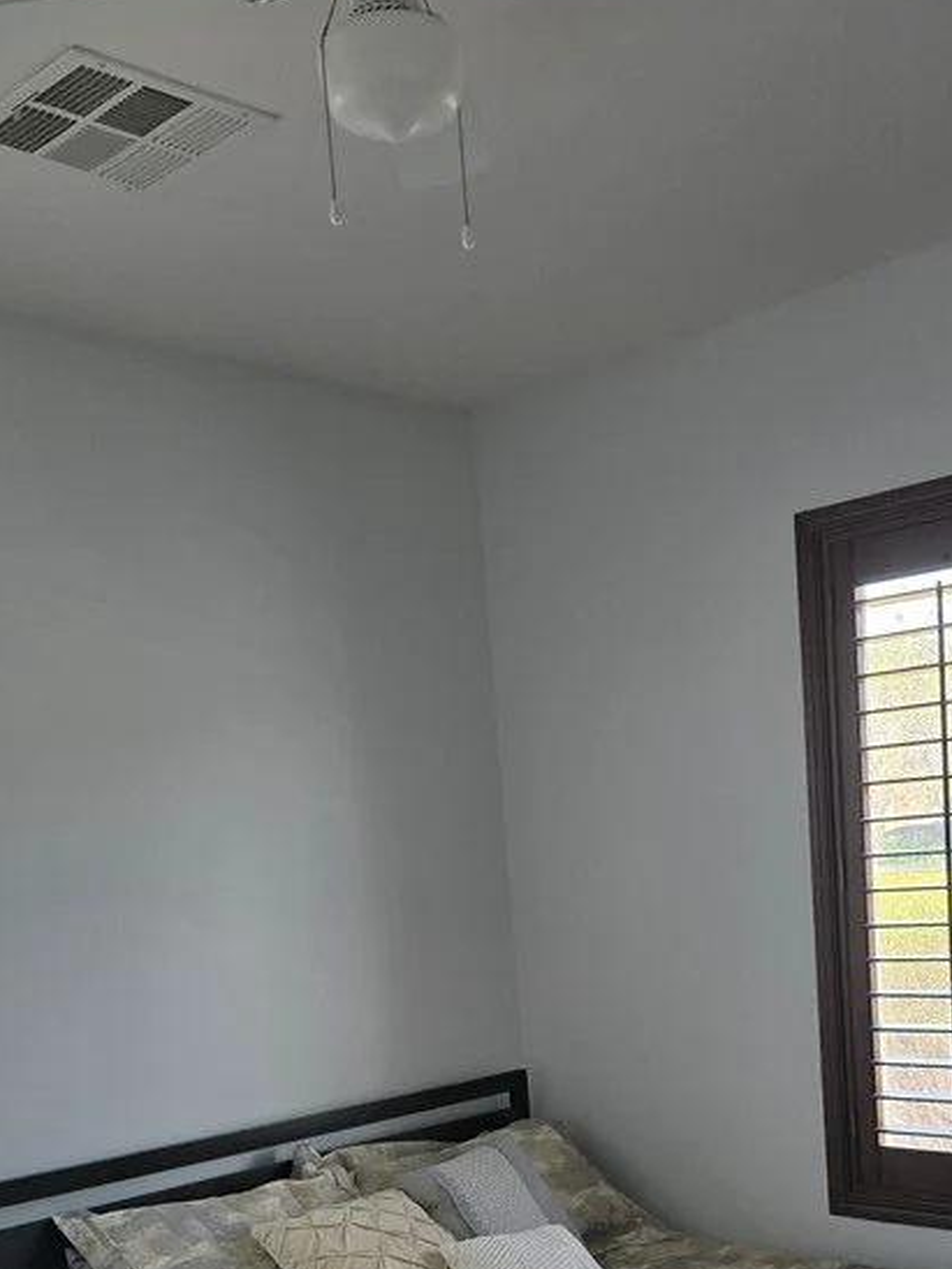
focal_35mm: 43
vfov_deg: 41.6
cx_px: 514
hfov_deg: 33.6
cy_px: 1044
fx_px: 1577
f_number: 1.7
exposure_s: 1/180
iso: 64
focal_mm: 6.3
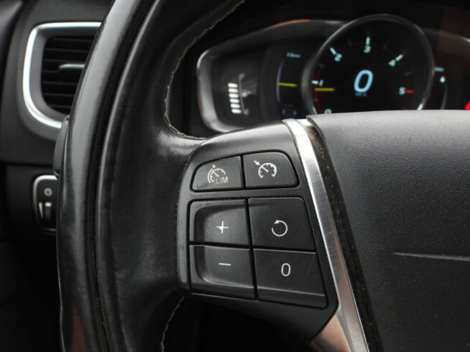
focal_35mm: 35
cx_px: 215
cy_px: 189
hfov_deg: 52.6
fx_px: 475
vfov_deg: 40.7
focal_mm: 5.8
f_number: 3.2
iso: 100
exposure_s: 1/50
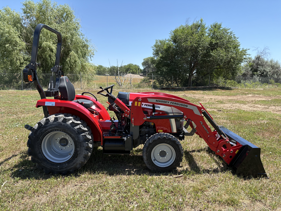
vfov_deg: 53.1
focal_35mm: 26
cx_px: 140
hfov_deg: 67.3
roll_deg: +0.2
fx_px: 211
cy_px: 106
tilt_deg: -7.7
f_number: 1.6
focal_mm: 5.96
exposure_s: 1/1550
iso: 64
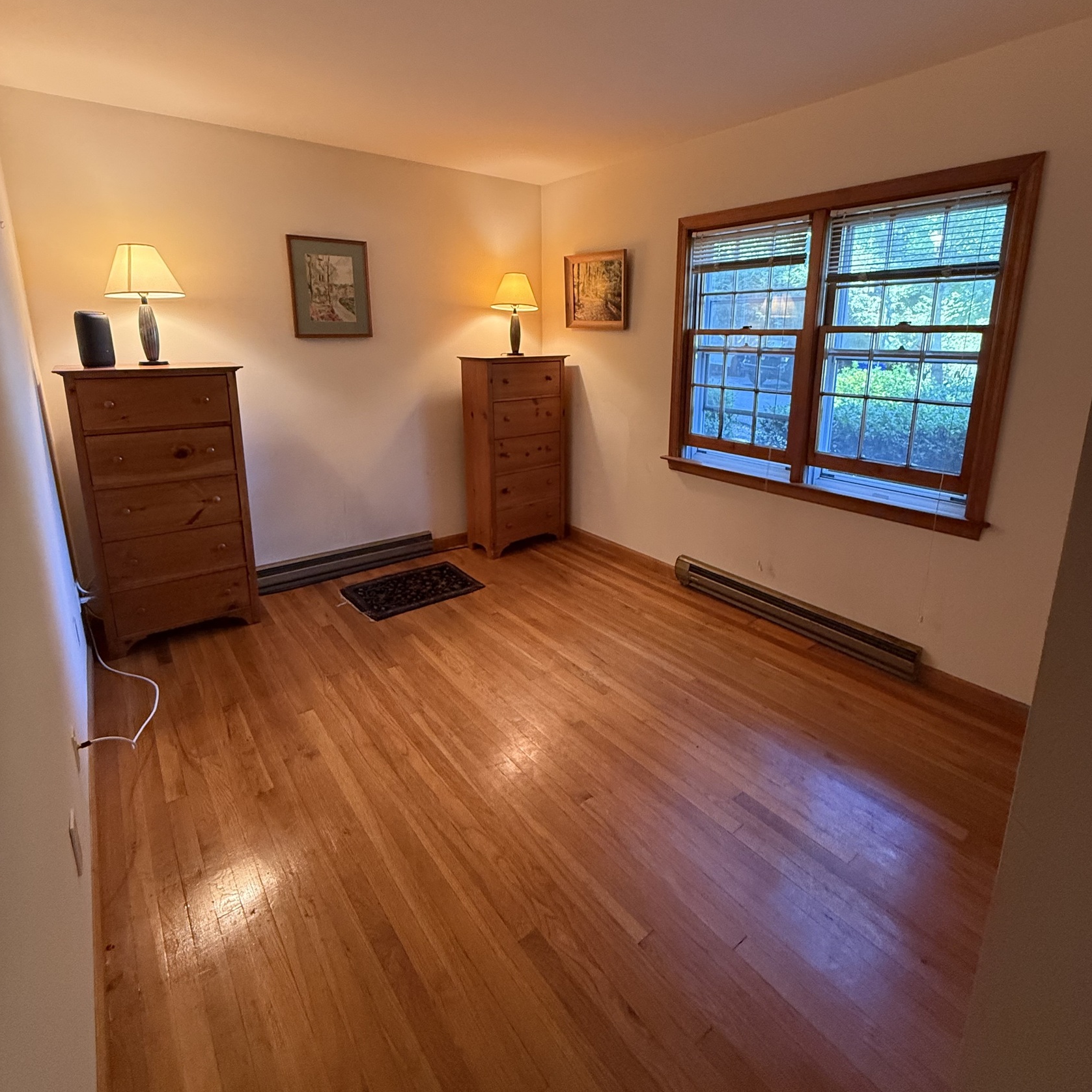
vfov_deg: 83.5
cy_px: 473
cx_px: 557
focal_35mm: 17
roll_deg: -0.4
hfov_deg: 84.0
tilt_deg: -13.0
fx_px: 607
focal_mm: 2.22
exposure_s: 1/60
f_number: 2.2
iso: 500
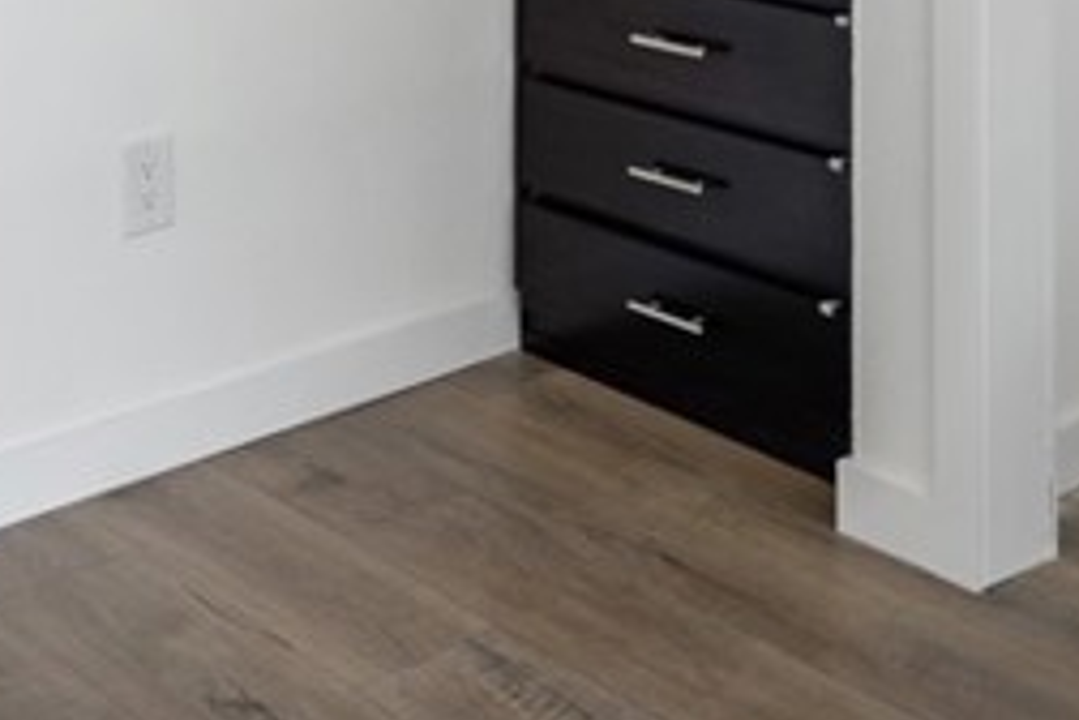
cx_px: 347
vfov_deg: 18.0
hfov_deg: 30.7
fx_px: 1948
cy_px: -439
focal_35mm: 65
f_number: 6.3
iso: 200
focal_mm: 16
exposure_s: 1/6
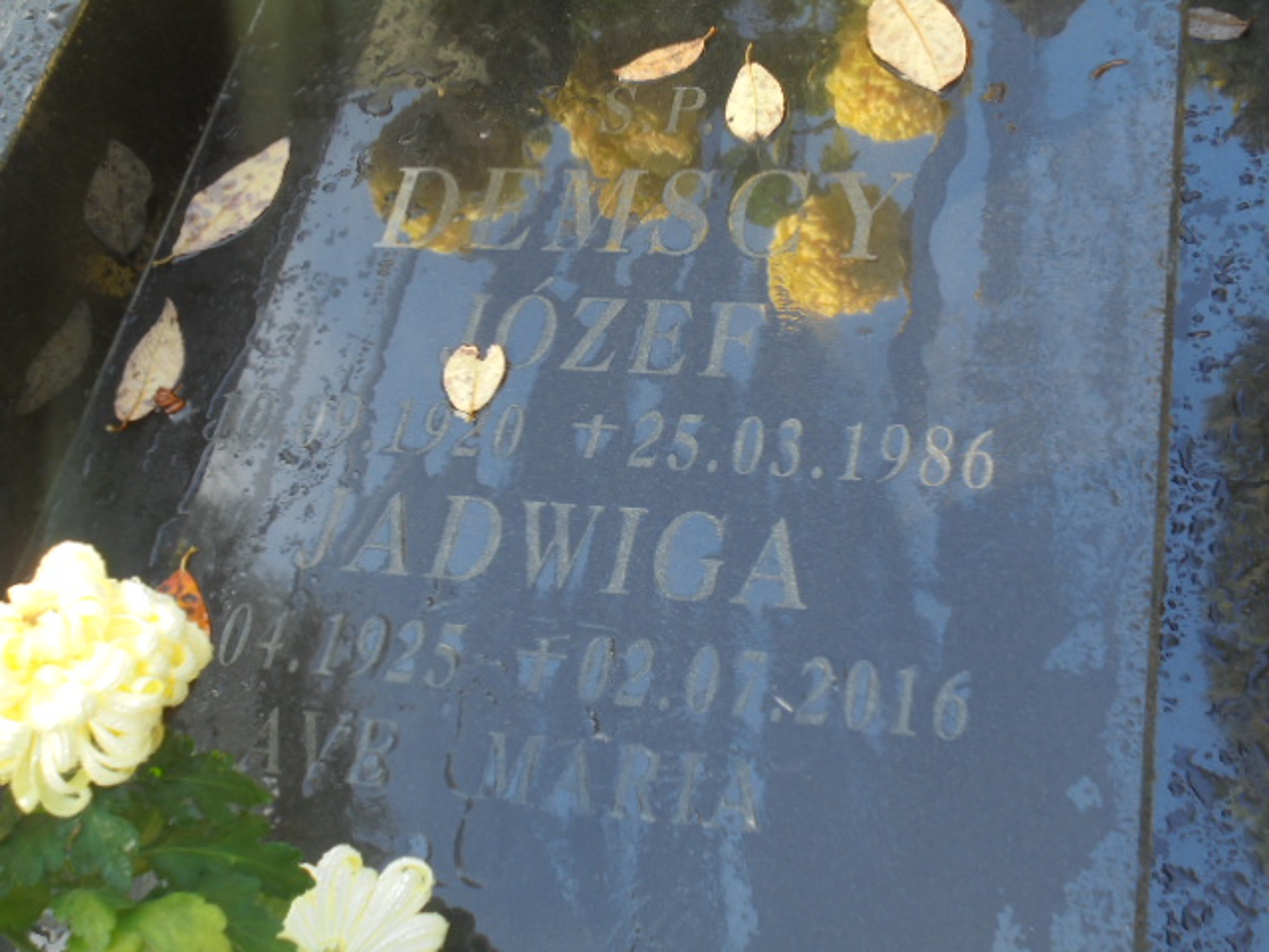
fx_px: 1576
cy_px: 476
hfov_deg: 43.9
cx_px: 634
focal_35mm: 43
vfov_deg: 33.6
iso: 160
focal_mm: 7.8
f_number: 4.5
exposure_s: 1/30
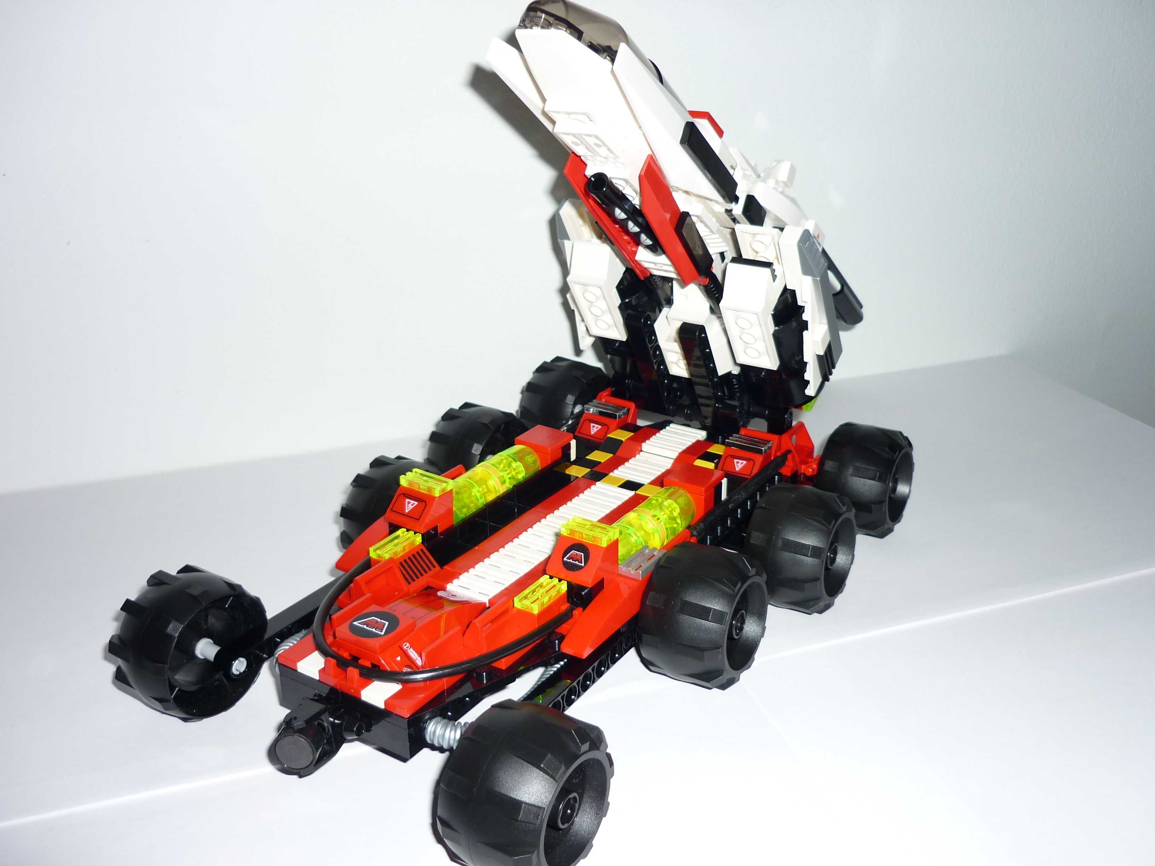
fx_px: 1101
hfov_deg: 55.4
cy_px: 433
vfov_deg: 42.9
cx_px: 578
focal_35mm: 33
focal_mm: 5.5
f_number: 2.8
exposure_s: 1/60
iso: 100
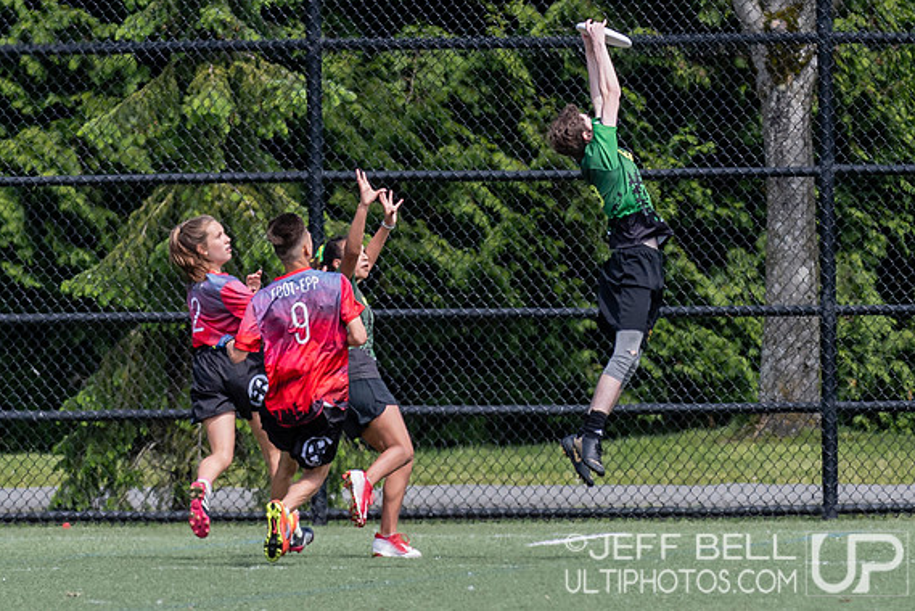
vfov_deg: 1.9
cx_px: 634
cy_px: 267
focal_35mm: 719
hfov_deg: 2.9
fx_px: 18283
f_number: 4
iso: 450
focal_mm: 200
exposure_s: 1/1600
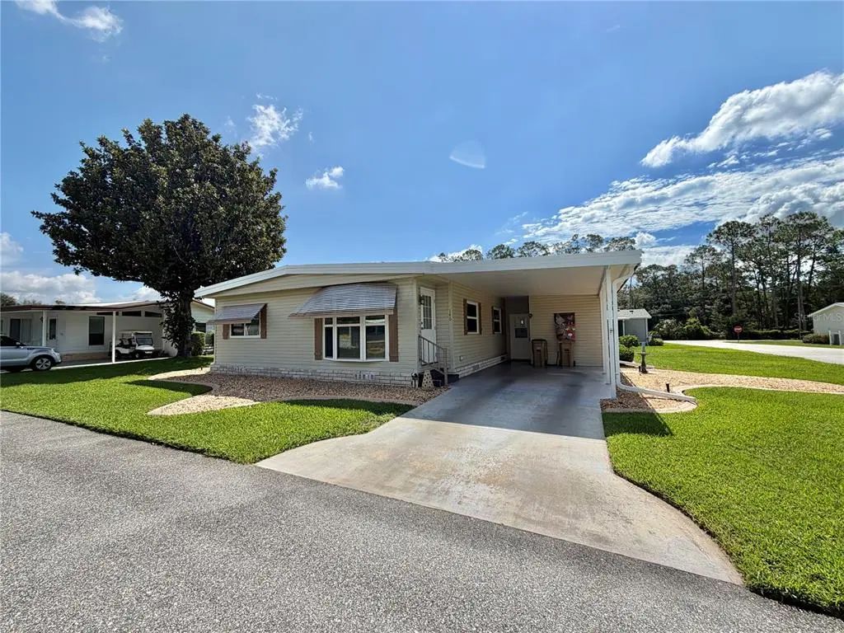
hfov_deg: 102.1
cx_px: 422
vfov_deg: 85.7
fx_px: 341
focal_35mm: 14
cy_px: 316
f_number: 2.2
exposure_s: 1/1211
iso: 20
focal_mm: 2.22
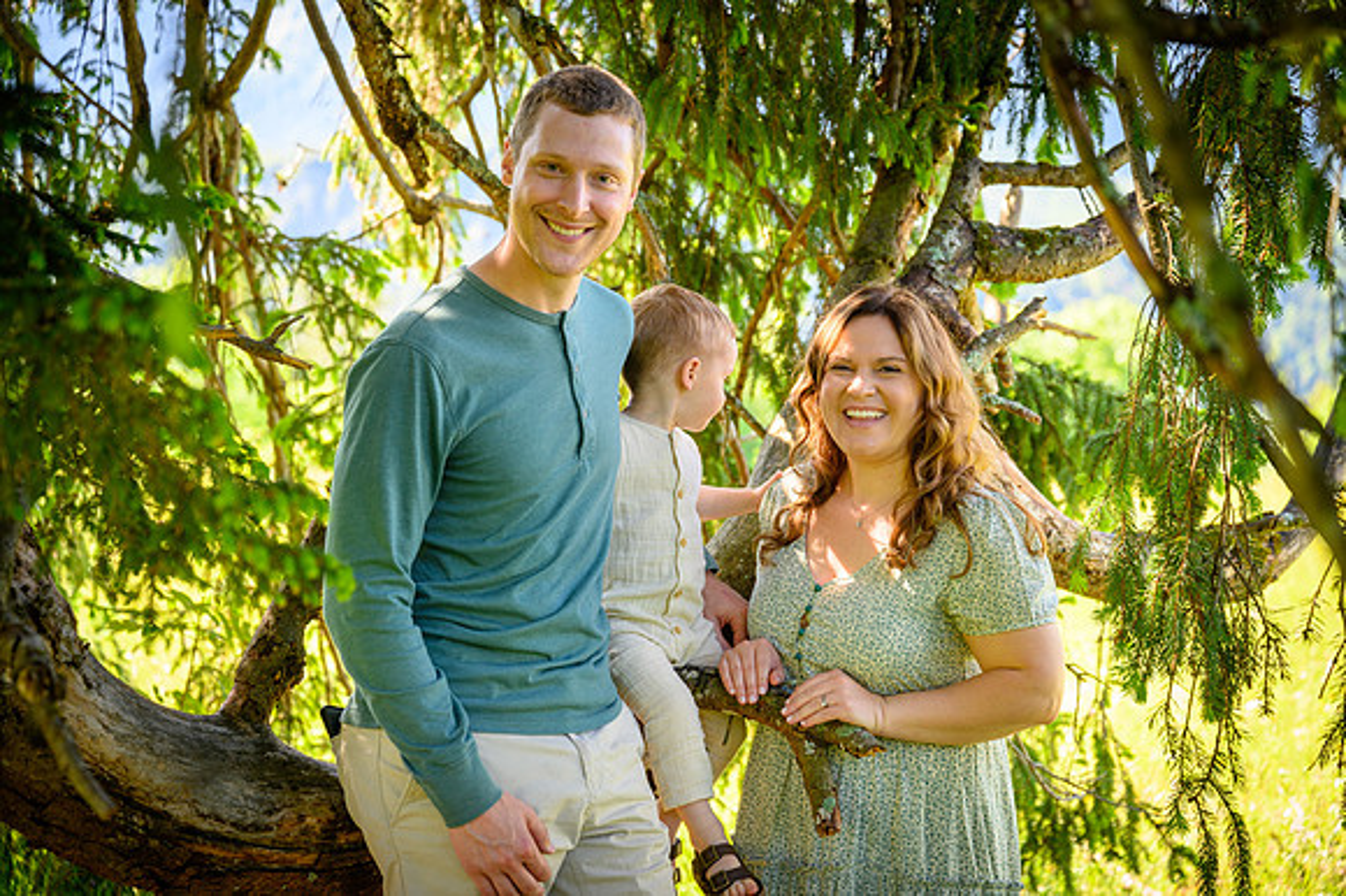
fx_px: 2354
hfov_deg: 31.9
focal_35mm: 63
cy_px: 448
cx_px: 673
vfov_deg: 21.5
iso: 100
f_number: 3.2
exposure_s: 1/125
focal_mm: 63
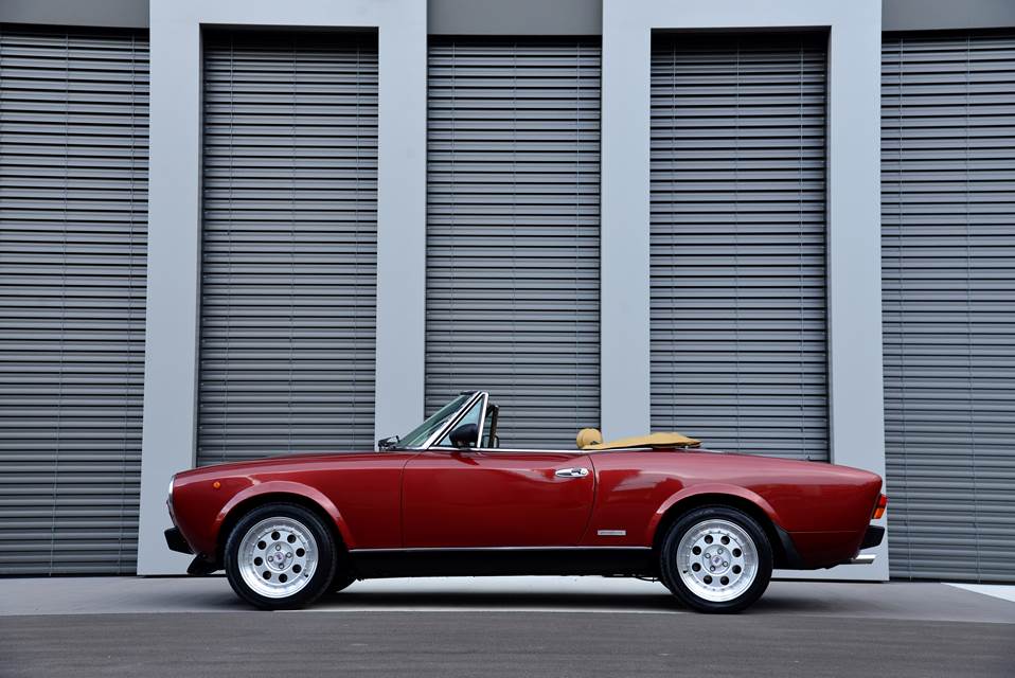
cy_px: 339
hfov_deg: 34.5
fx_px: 1636
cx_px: 508
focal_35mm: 58
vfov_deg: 23.4
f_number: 6.3
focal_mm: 58
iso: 200
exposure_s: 1/80
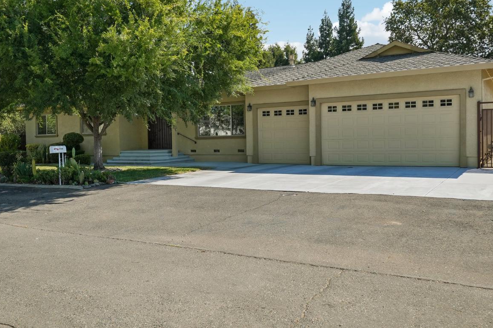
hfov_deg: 59.2
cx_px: 231
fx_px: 433
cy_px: 136
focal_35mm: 32
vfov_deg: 41.4
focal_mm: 24.5
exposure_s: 1/250
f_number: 8
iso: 320
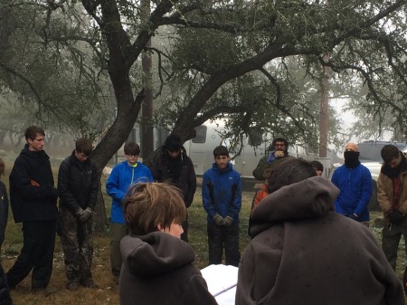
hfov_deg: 29.4
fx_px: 776
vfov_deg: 22.2
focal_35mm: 66
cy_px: 197
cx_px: 235
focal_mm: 4.15
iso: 32
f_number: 2.2
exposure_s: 1/494
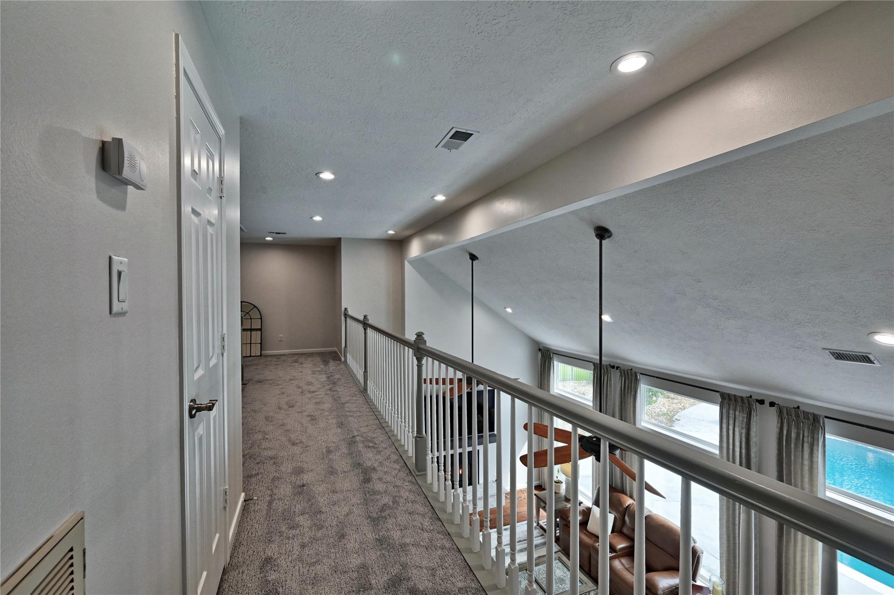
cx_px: 447
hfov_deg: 98.6
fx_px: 385
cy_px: 298
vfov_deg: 75.4
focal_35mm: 16
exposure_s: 1/40
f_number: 8
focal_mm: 15.5
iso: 400
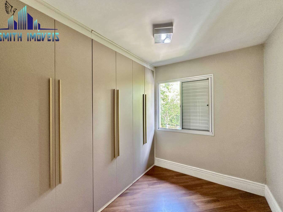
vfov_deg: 81.7
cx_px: 135
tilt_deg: -1.6
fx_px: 123
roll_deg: +0.4
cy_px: 109
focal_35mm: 15
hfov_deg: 98.1
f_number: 2.2
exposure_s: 1/99
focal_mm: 2.22
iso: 320
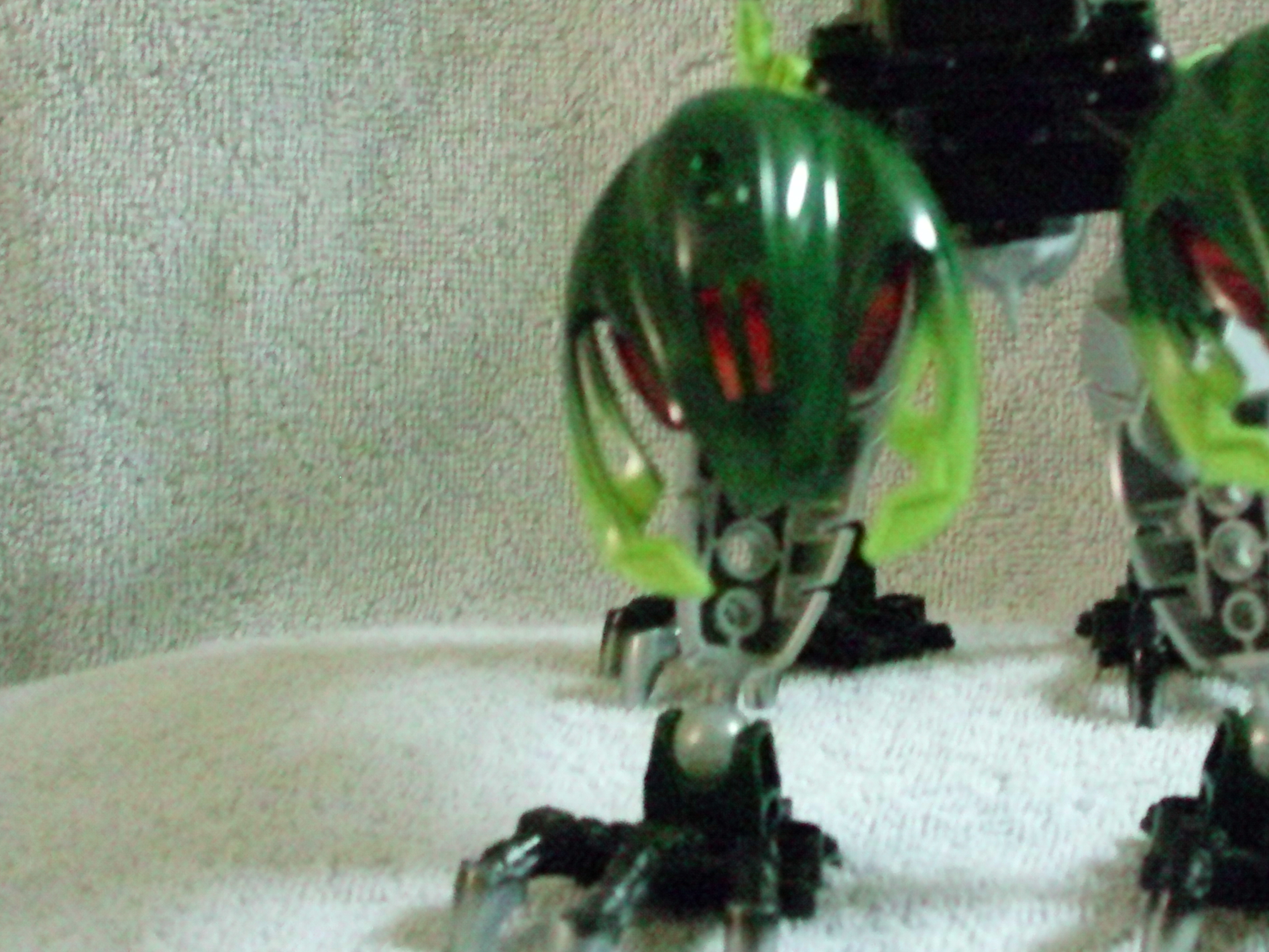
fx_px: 2639
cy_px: 358
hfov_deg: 26.8
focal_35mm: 72
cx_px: 868
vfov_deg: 20.4
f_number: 3.1
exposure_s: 1/14
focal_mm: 6.3
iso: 1600
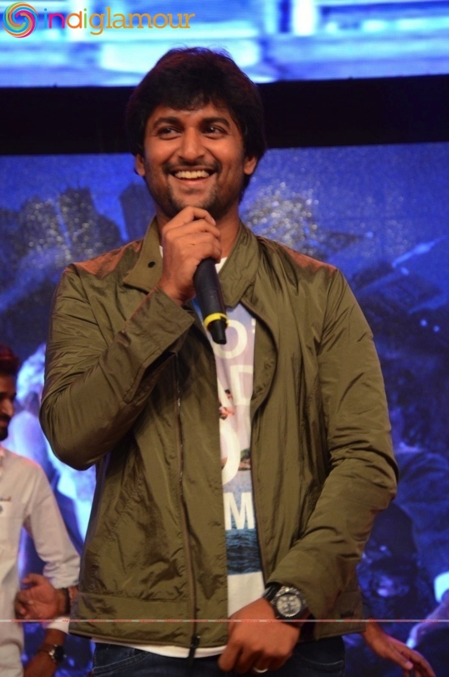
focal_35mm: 147
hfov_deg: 9.3
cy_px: 338
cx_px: 224
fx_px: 2763
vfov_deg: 14.0
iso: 1000
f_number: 5.6
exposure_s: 1/60
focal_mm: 98
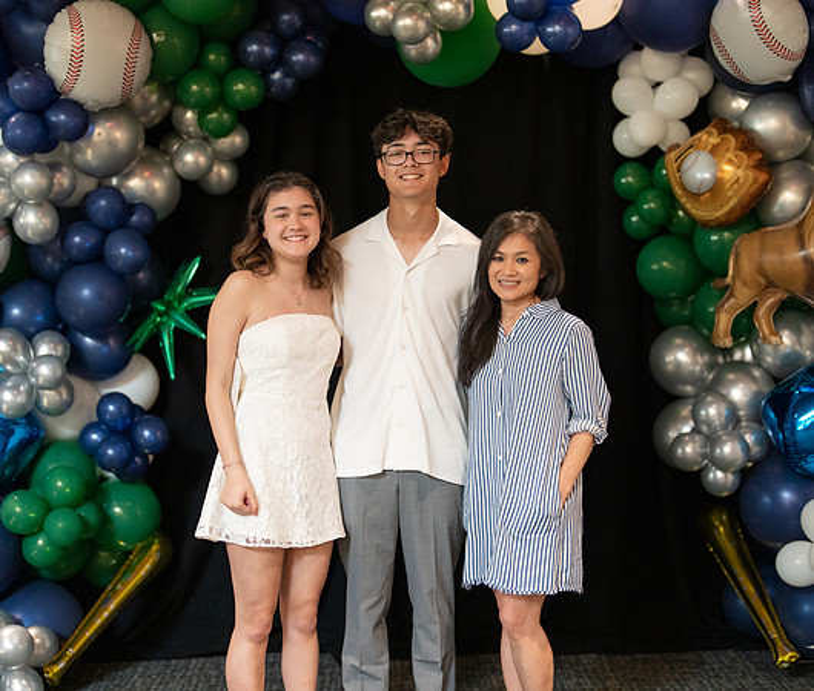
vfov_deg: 26.9
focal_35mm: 58
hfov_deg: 31.5
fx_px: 1443
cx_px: 409
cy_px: 345
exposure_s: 1/320
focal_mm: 50
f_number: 1.2
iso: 1600
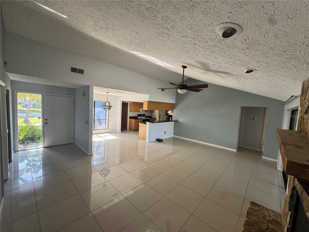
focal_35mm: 14
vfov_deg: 85.7
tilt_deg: -3.9
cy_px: 116
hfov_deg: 102.1
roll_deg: -3.6
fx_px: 125
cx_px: 154
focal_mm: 2.22
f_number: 2.2
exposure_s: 1/99
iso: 80
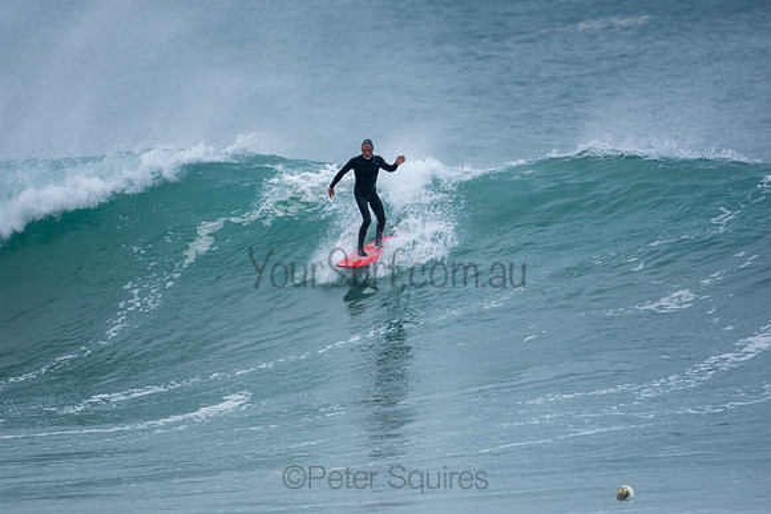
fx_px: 16066
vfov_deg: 1.8
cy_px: 257
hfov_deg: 2.7
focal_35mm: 750
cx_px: 386
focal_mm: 500
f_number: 5.6
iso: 280
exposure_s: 1/1000
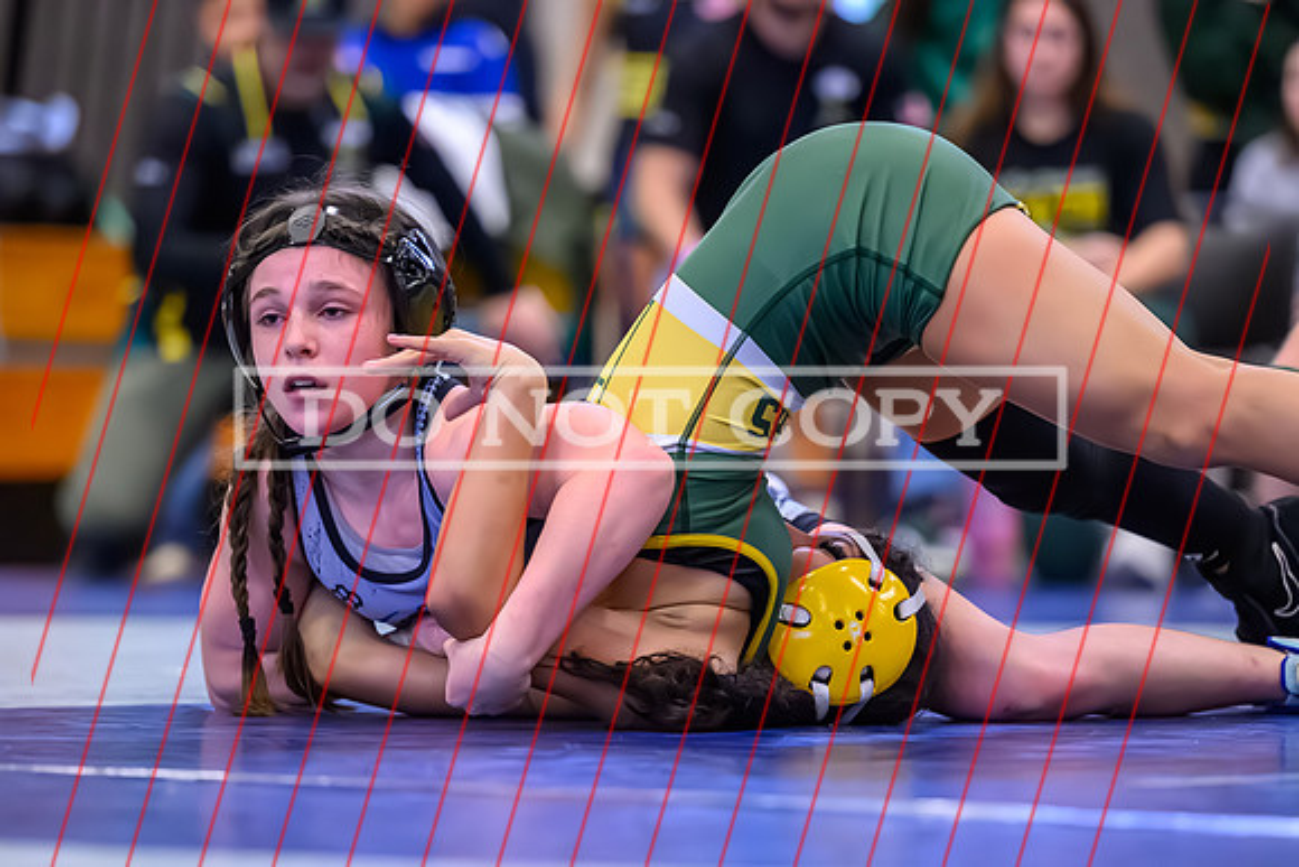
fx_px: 6844
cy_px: 549
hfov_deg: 10.8
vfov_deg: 7.2
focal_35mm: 190
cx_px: 648
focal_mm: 140
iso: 10000
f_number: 2.8
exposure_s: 1/640
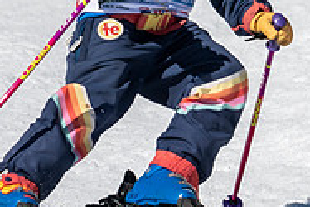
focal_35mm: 2679
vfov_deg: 0.5
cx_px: 183
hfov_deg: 0.8
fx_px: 23086
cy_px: 90
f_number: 8
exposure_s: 1/2000
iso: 200
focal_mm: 400
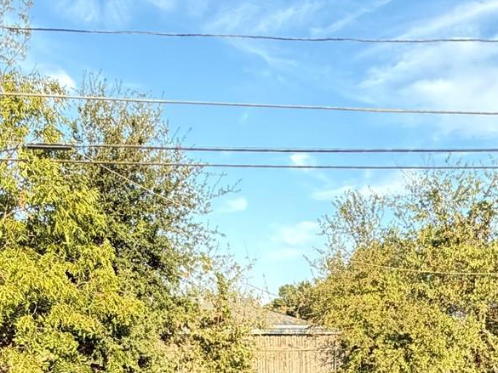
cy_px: 510
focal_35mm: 49
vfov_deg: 24.9
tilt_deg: -13.0
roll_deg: -0.6
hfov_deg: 38.8
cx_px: 296
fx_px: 705
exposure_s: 1/310
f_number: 2.2
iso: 50
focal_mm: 2.22
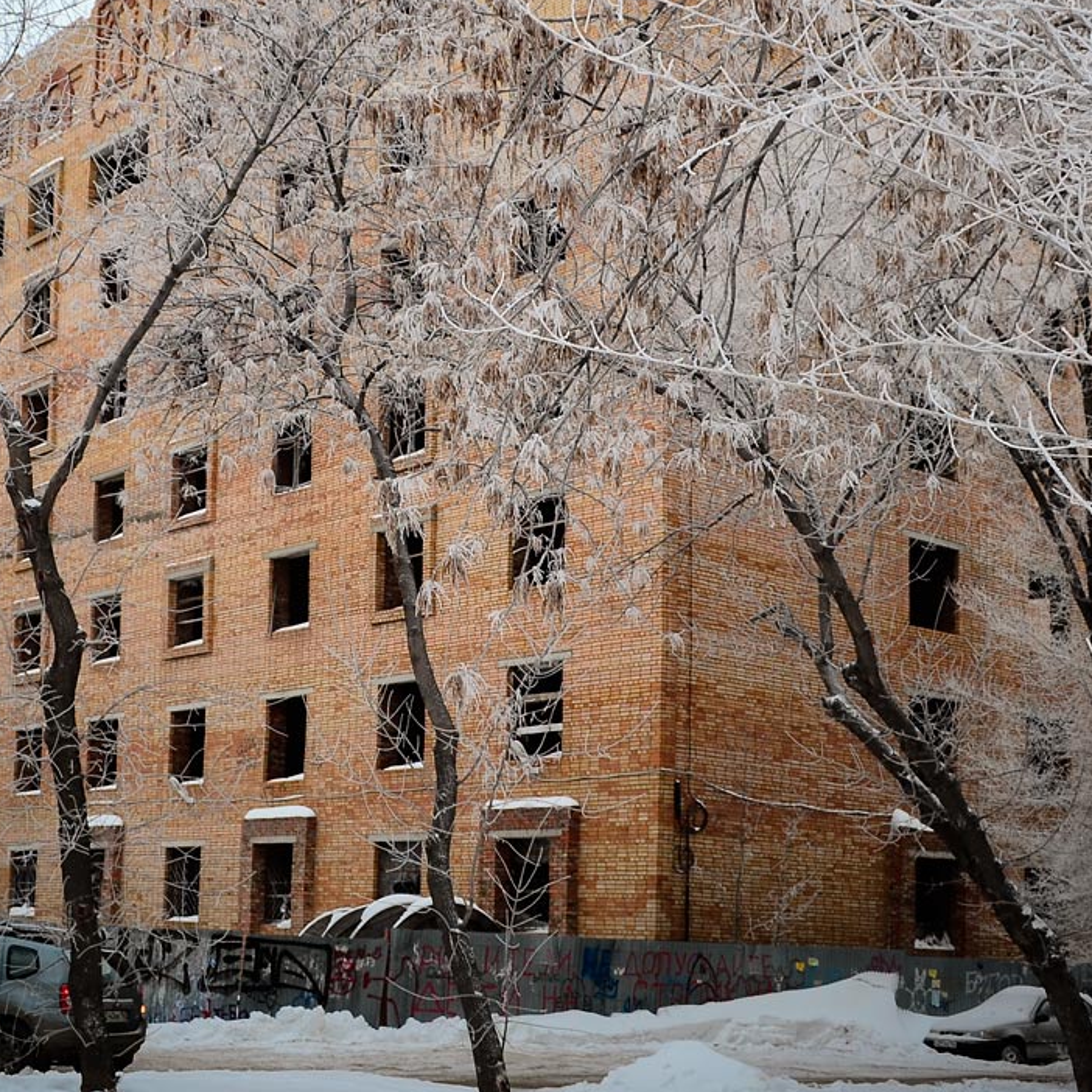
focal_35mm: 49
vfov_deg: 34.3
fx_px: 1749
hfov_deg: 34.6
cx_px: 445
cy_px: 339
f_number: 5.6
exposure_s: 1/125
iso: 200
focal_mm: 18
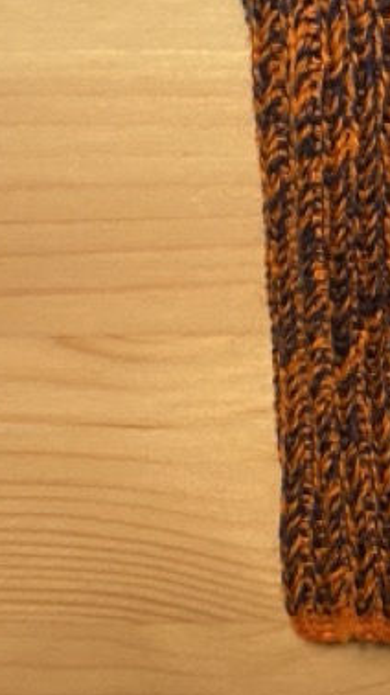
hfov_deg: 11.9
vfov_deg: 18.9
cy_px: -414
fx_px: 1769
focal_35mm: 96
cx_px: 625
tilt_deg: -87.7
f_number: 1.8
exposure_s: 1/60
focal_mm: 4.25
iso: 200
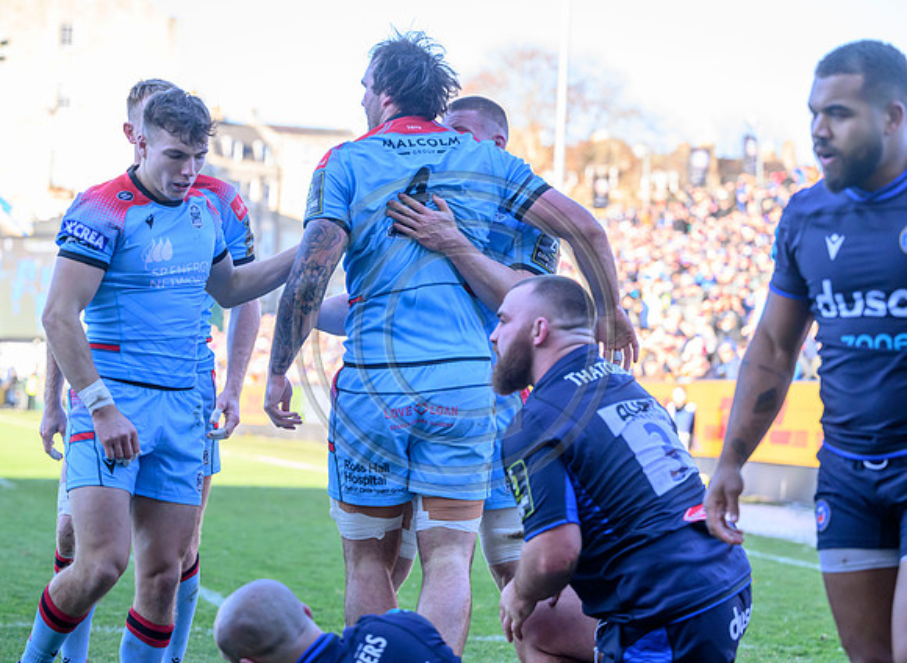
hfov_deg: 20.6
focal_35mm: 96
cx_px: 385
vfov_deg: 15.1
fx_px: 2496
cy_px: 315
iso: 1600
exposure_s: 1/2500
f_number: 3.2
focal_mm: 86
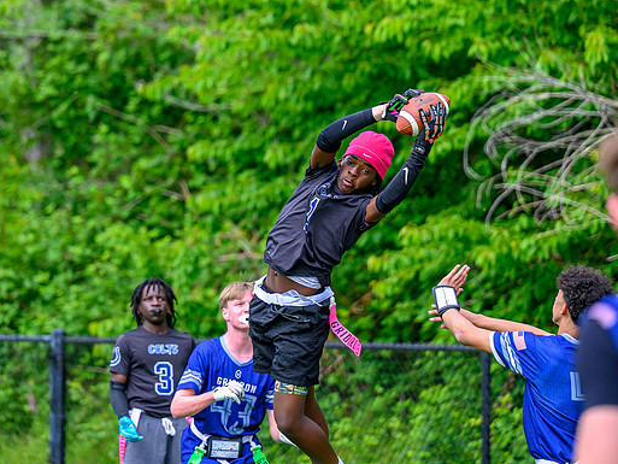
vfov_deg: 6.2
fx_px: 4286
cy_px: 119
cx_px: 270
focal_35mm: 240
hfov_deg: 8.2
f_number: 2.8
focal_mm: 145
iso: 320
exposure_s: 1/2000
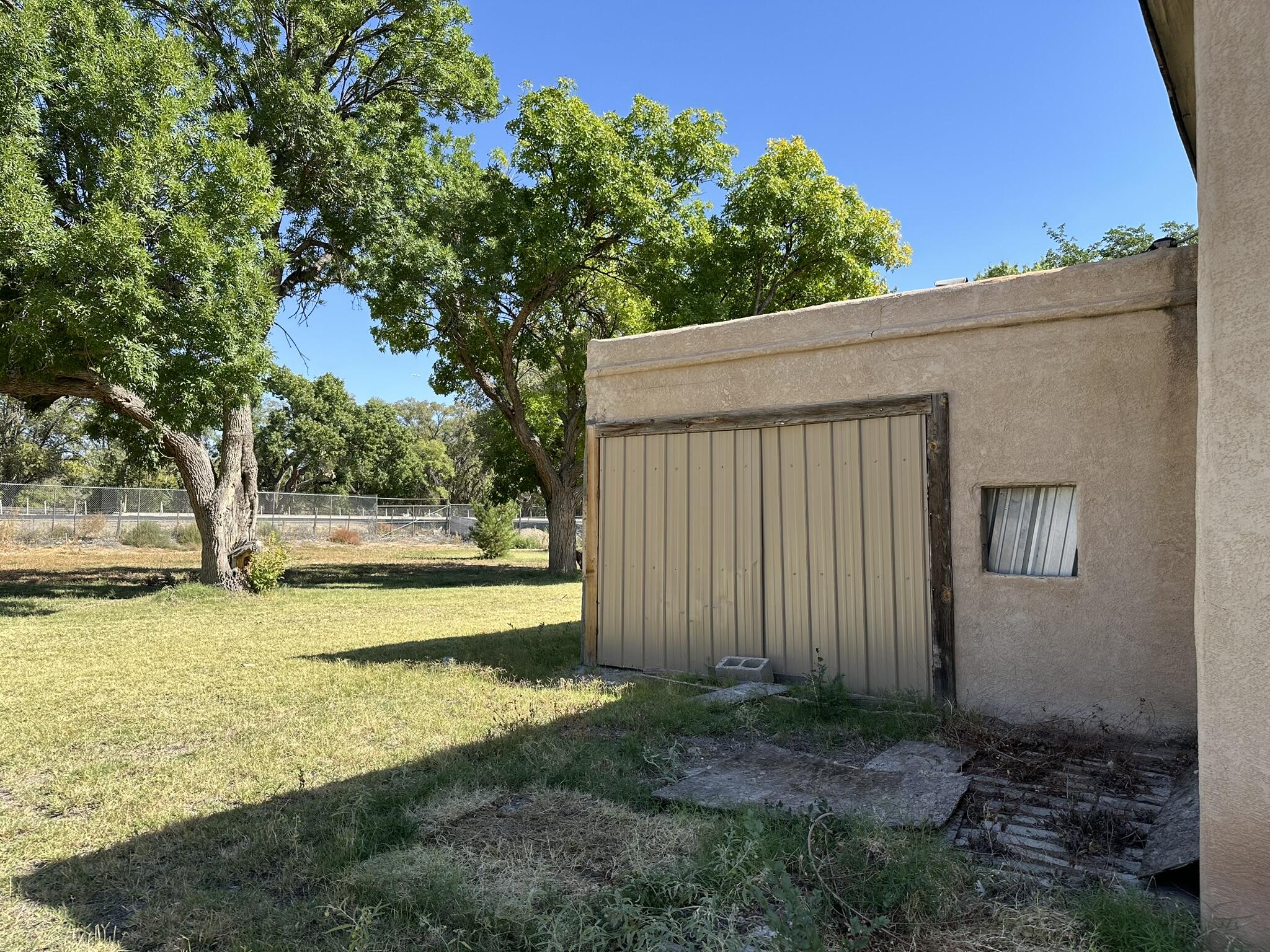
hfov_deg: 71.6
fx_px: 881
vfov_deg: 56.8
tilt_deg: +3.1
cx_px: 635
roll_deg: -0.7
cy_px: 476
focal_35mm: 24
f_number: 1.78
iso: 80
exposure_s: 1/2070
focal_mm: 6.86
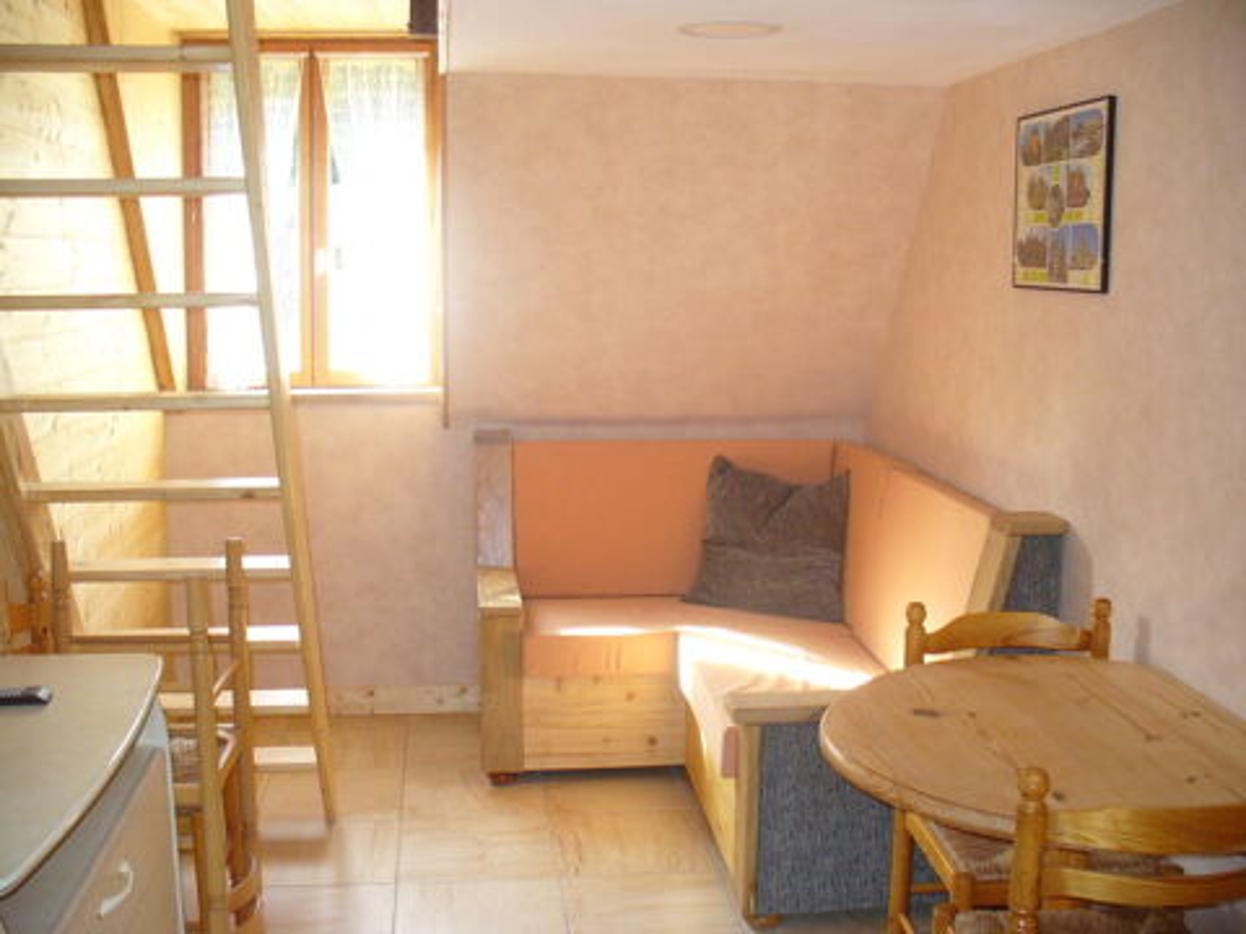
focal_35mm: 37
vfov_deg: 38.7
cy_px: 467
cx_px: 623
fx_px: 1332
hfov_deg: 50.1
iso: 125
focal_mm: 6.1
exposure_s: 1/30
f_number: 2.8
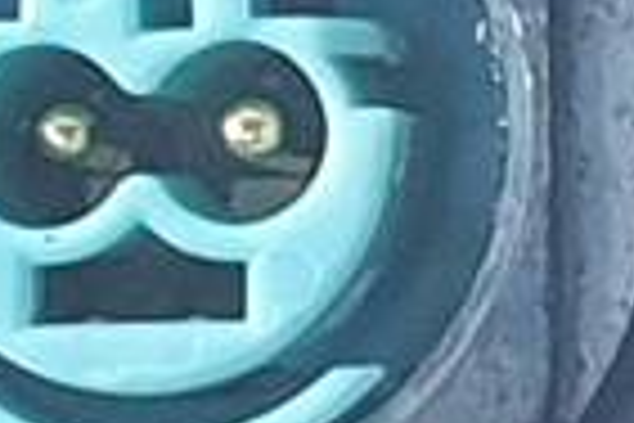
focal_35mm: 123
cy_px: -20
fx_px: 2166
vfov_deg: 11.0
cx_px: 872
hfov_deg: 15.7
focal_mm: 4.3
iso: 320
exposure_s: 1/100
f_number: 2.4
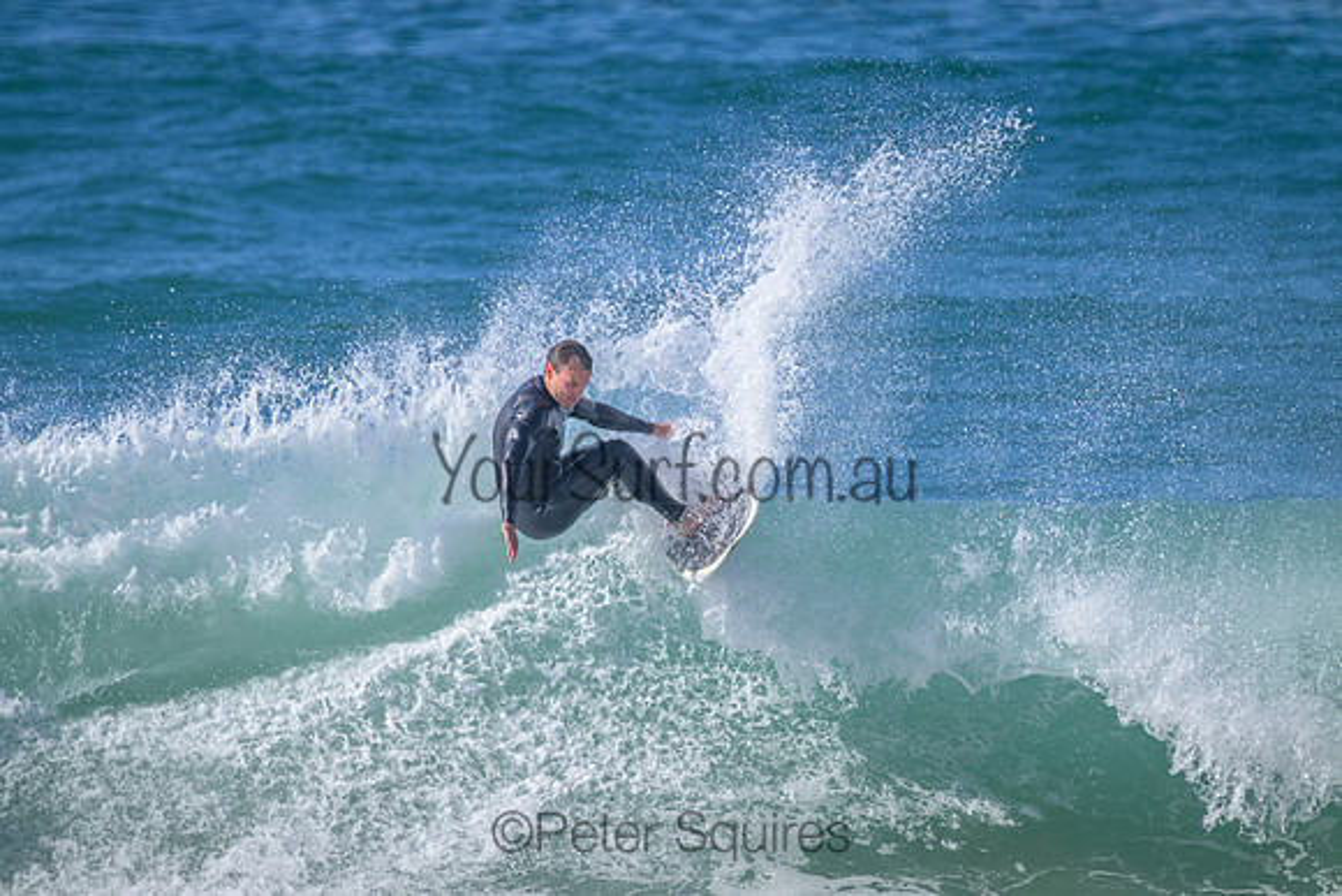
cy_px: 448
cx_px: 671
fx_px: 29828
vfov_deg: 1.7
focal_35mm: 800
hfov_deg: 2.6
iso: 1100
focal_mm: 800
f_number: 11
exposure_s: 1/2000
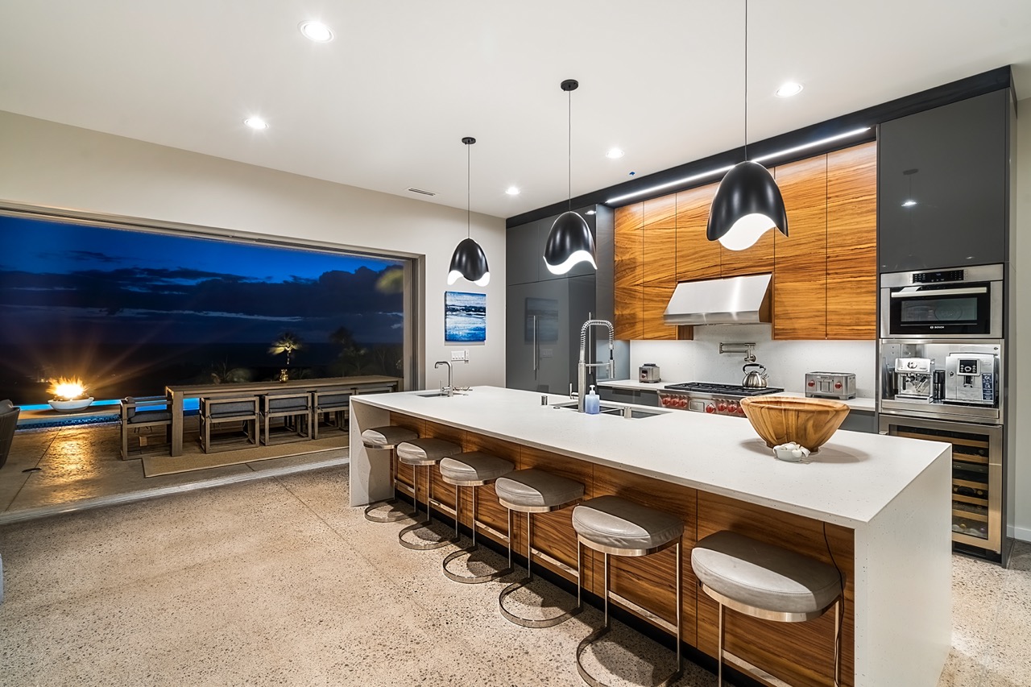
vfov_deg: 73.7
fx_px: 458
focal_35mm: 16
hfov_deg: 96.7
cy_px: 344
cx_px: 516
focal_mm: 16
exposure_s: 1/2
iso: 100
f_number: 8
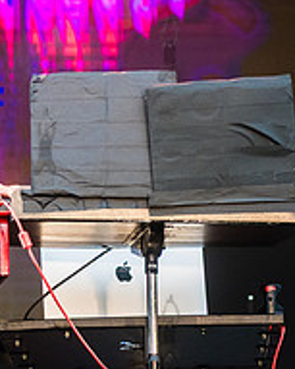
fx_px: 2530
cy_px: 47
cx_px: -204
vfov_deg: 8.3
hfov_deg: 6.5
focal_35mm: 232
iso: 3200
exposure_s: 1/800
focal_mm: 80
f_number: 4.5
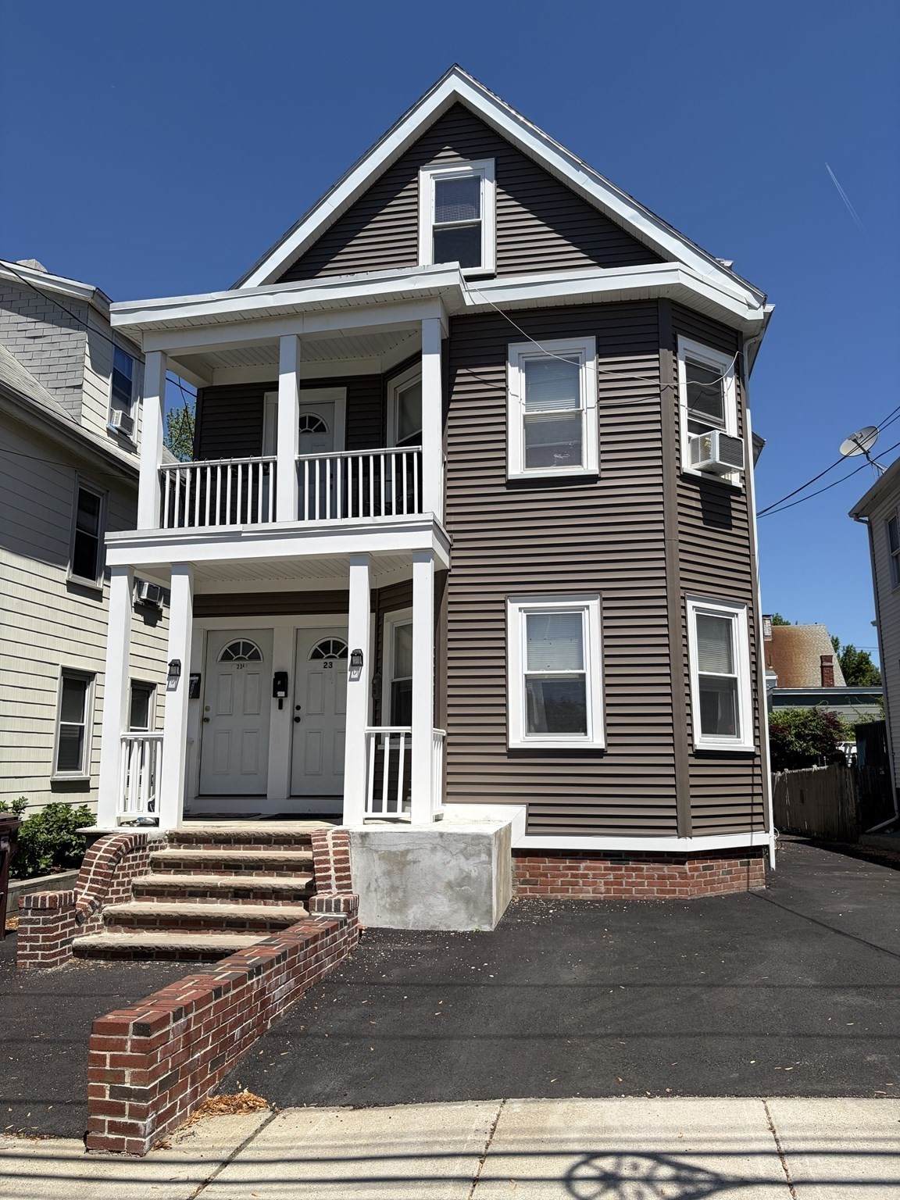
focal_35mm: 26
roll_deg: +0.7
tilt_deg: +10.9
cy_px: 600
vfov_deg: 67.3
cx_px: 450
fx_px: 901
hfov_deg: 53.1
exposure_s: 1/4608
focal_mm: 5.96
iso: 50
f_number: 1.6
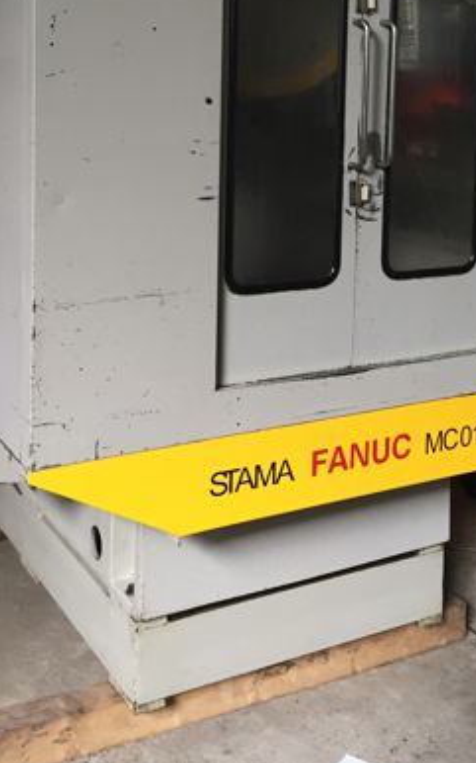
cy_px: 144
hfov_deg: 25.2
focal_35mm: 51
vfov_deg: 38.0
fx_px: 1059
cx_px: 314
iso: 64
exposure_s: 1/33
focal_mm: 4.15
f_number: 2.2
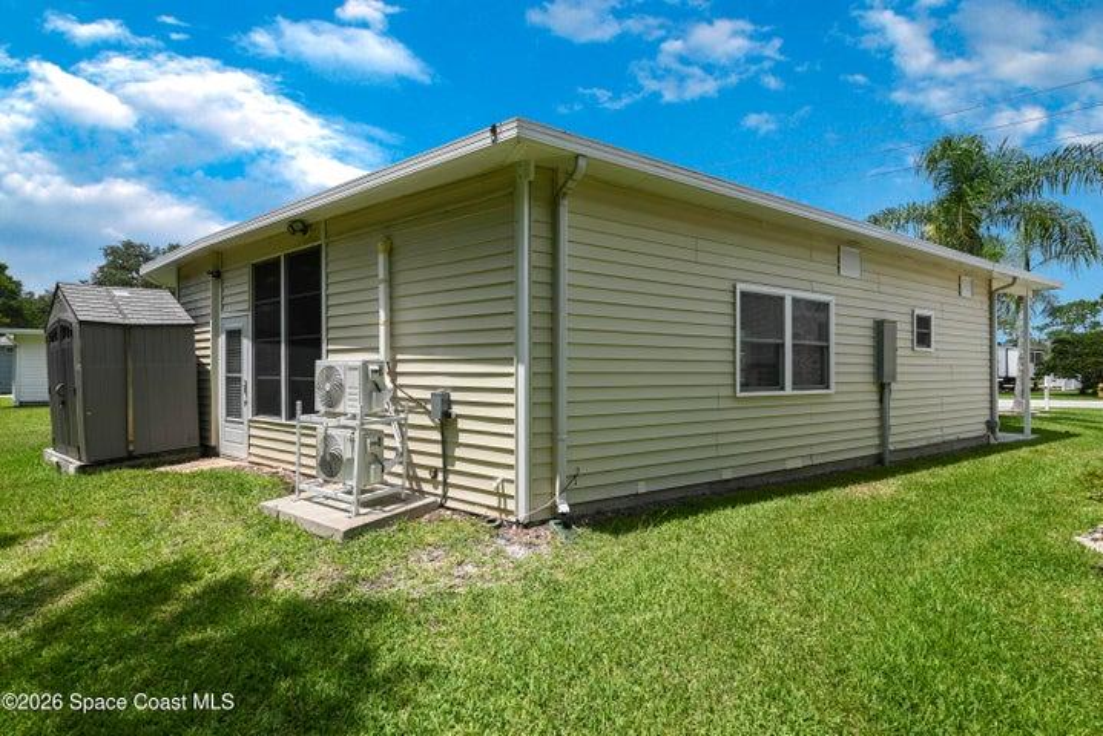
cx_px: 552
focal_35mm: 14
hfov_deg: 104.2
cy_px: 368
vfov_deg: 81.3
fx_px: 429
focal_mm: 14
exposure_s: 1/320
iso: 100
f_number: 8
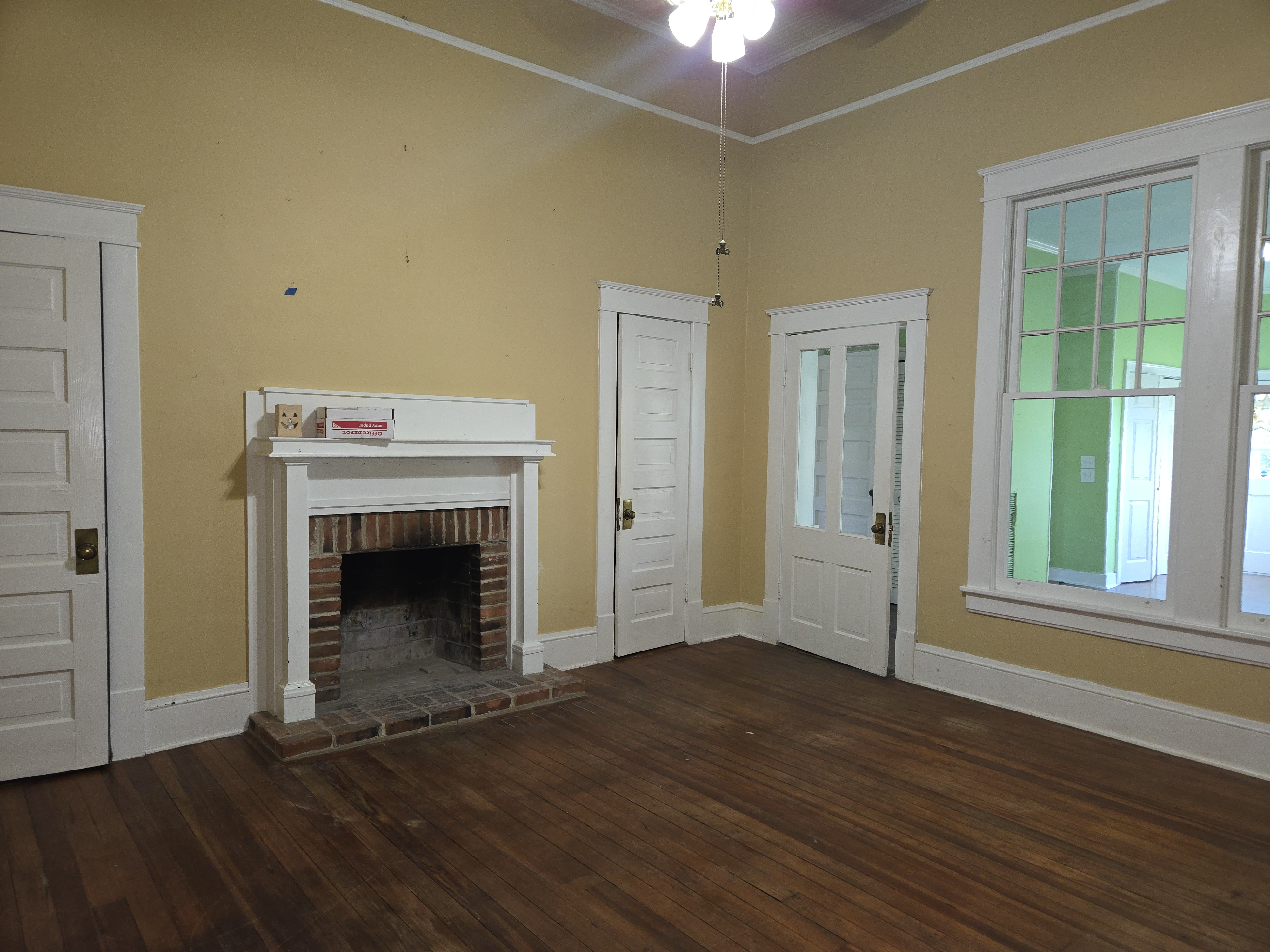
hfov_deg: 73.9
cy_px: 476
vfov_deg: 58.9
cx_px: 635
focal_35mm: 23
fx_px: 844
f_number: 1.8
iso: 100
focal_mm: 5.4
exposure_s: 1/24
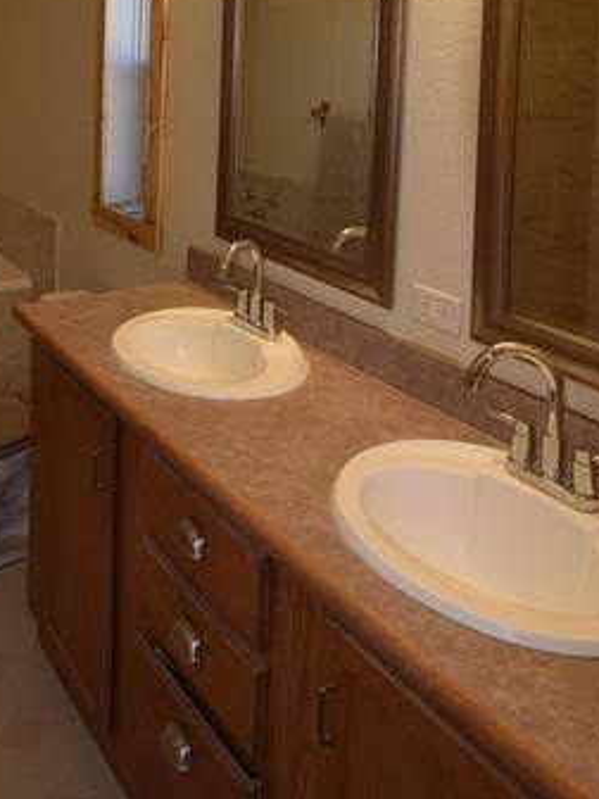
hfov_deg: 41.8
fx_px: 761
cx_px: 156
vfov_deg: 49.3
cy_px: 78
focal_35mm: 33
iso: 320
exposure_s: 1/125
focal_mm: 10
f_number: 5.6
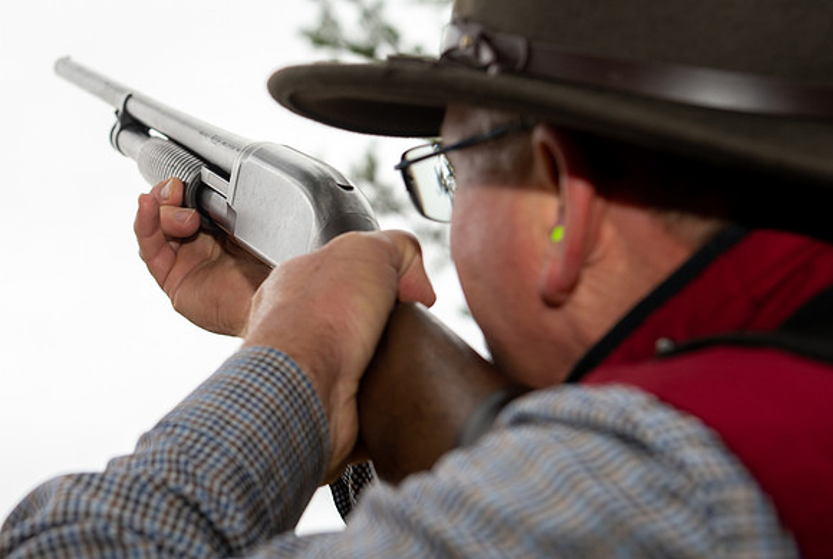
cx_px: 184
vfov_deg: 14.7
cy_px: 231
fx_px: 2161
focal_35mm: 93
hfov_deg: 21.6
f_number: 6.3
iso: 320
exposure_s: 1/250
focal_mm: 60
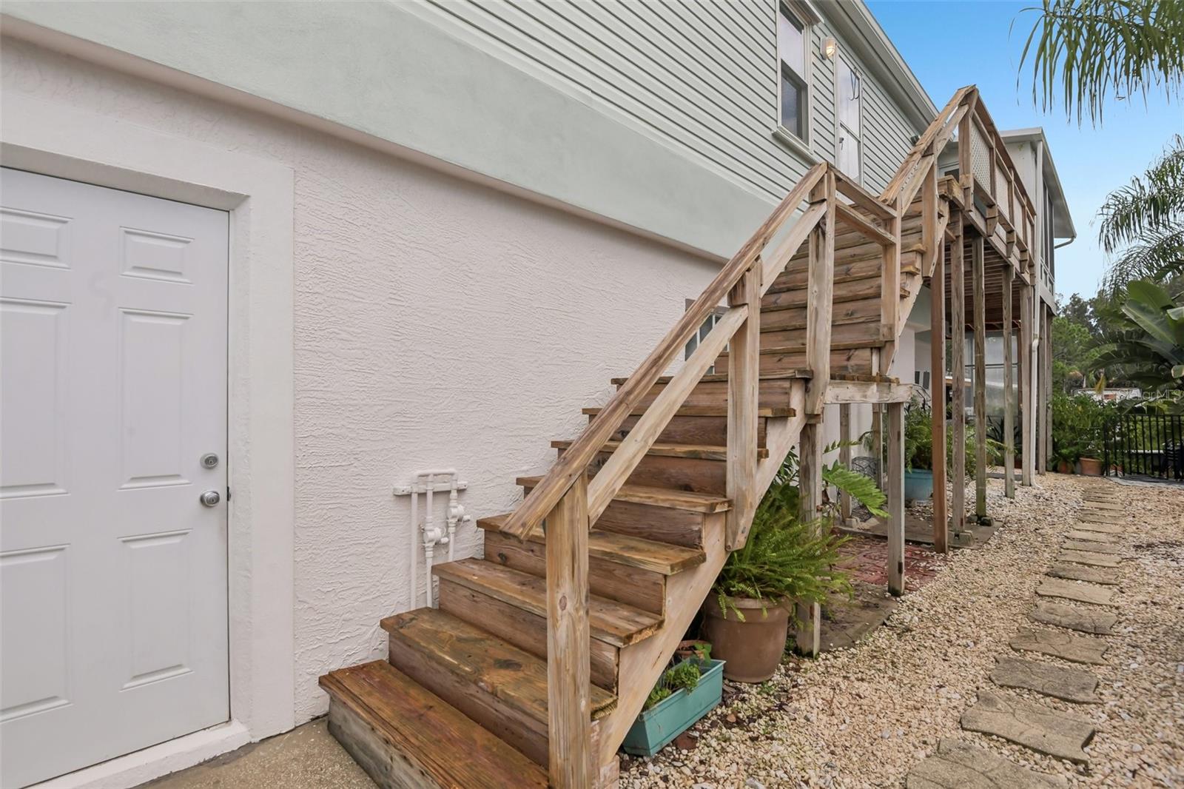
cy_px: 394
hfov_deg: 96.7
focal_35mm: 16
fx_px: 526
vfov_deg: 73.7
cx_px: 592
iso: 400
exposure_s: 1/250
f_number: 8
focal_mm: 16
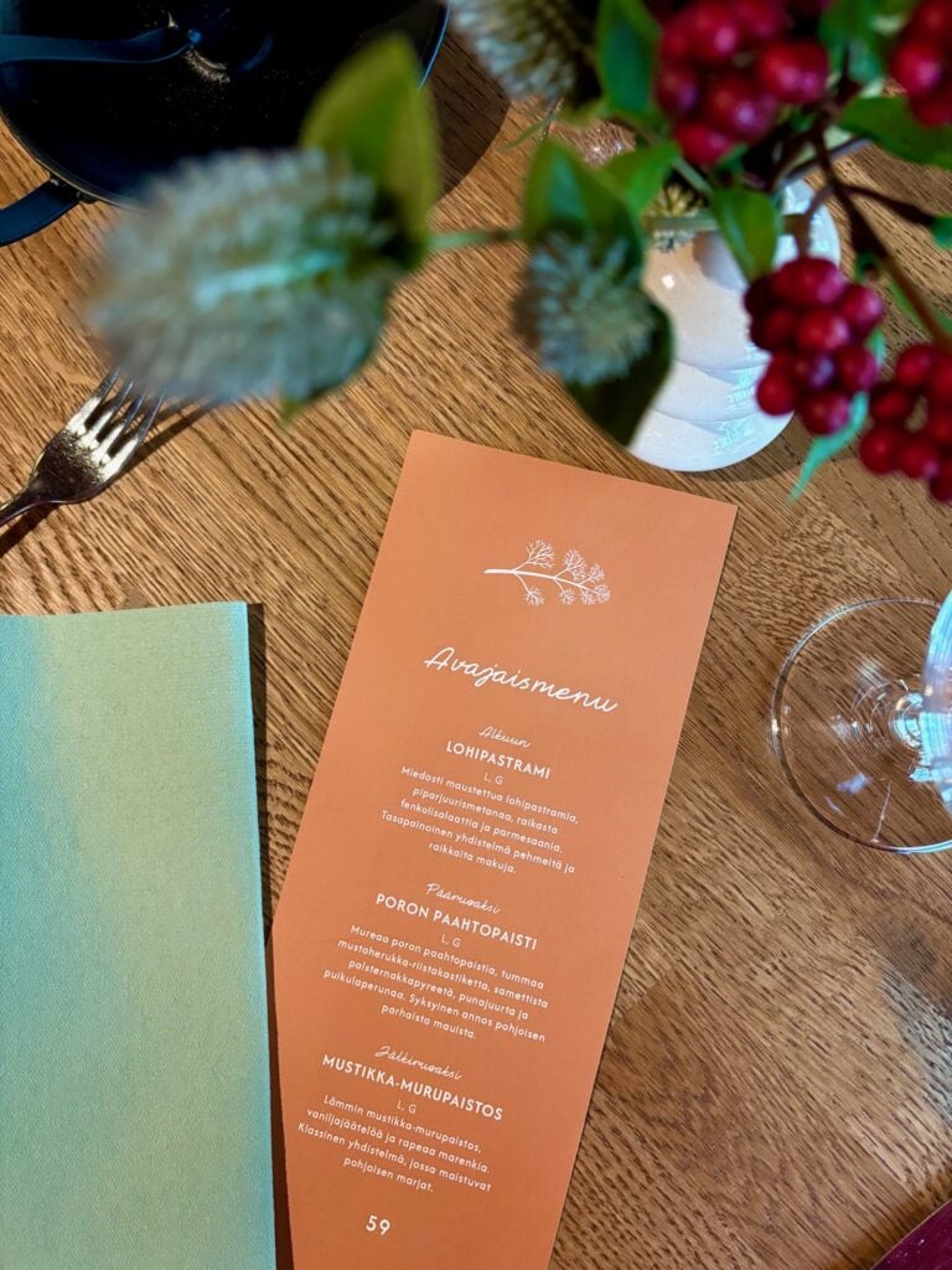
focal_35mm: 26
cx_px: 476
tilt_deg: -81.5
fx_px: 953
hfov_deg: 53.1
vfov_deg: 67.3
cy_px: 635
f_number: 1.6
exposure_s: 1/50
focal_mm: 5.96
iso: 400
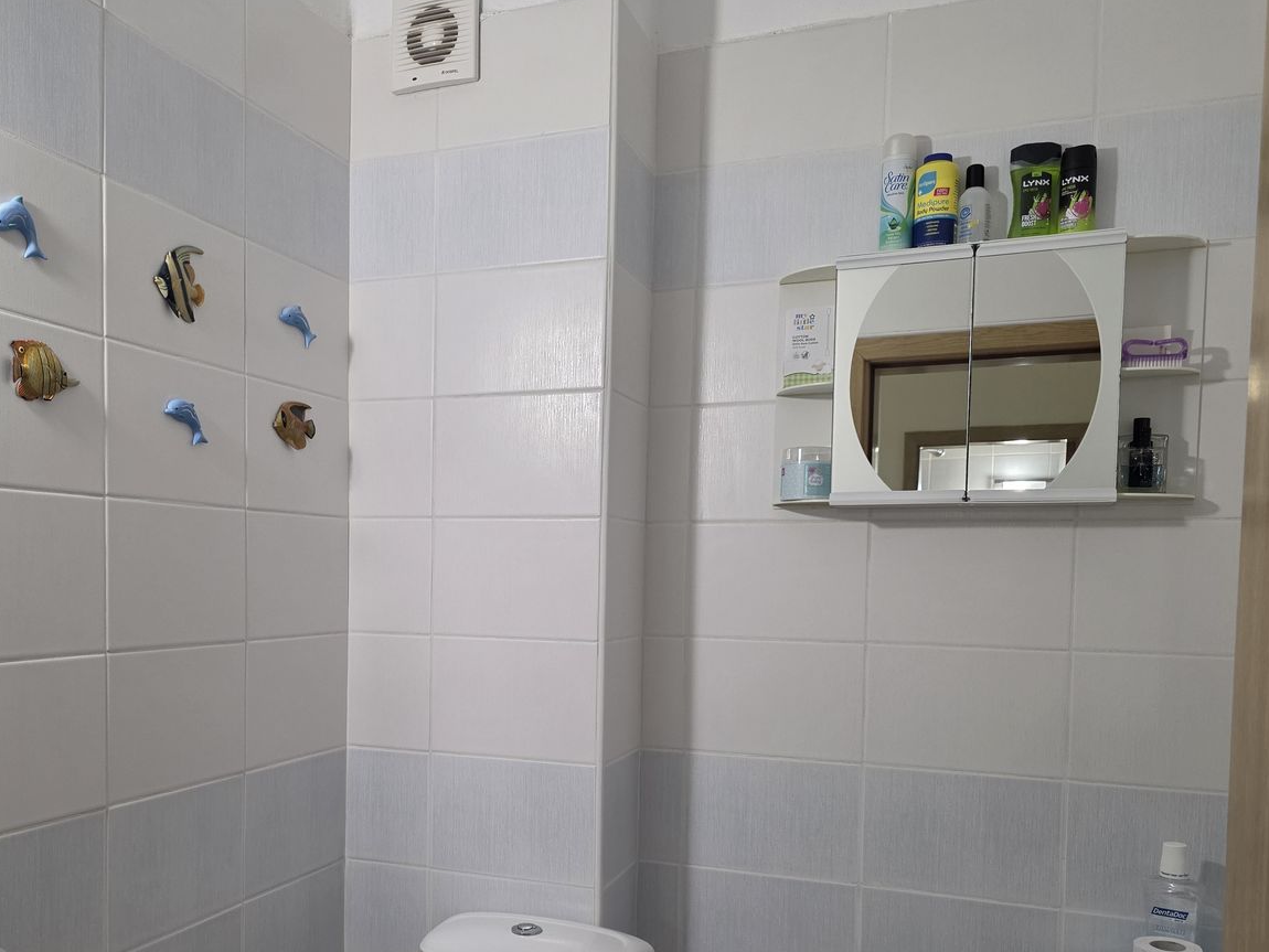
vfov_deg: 43.7
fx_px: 1173
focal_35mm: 32
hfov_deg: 56.2
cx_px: 487
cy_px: 617
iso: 250
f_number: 1.7
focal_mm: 6.3
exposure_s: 1/100
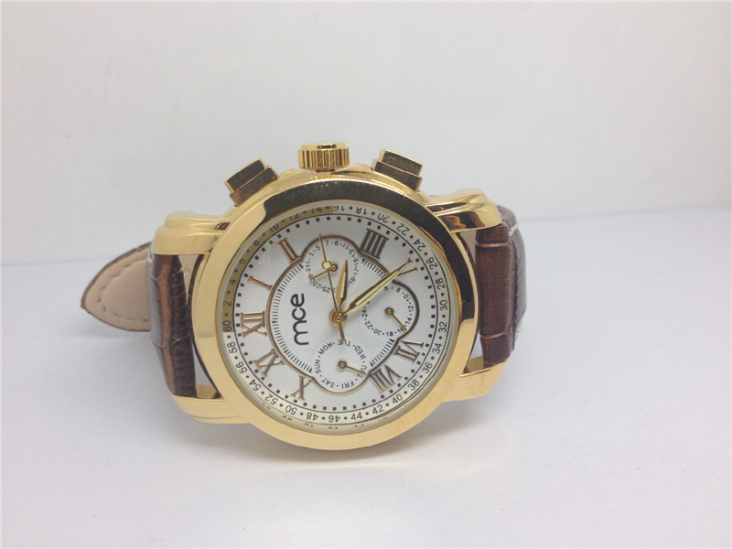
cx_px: 366
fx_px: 740
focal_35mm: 35
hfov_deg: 52.6
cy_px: 274
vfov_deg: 40.7
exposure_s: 1/120
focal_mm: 4.28
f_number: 2.4
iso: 50
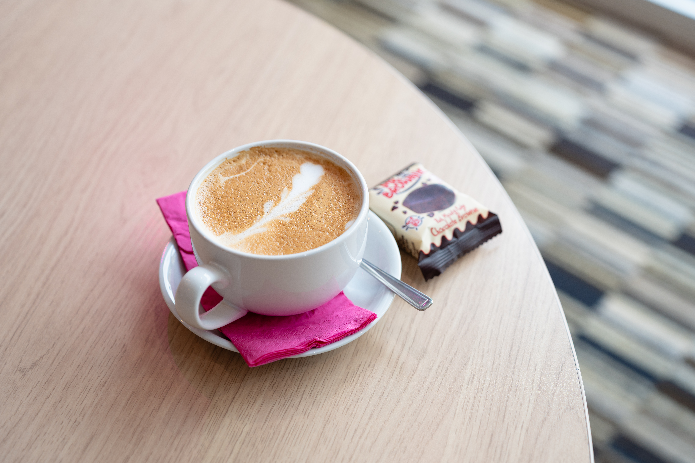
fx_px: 869
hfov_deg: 43.6
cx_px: 357
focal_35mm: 45
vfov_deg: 29.9
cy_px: 234
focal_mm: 43
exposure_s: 1/80
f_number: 2.8
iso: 500
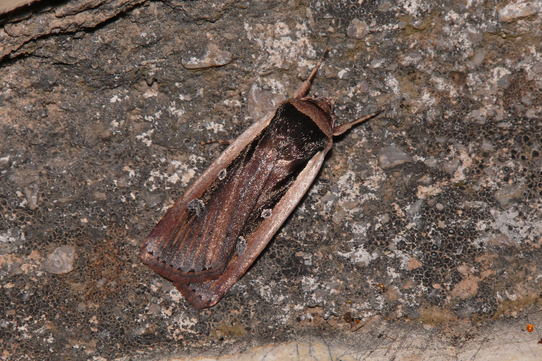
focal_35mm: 303
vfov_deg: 4.5
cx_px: 271
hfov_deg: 6.8
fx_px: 4561
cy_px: 188
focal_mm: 61.6
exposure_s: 1/640
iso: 100
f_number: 11
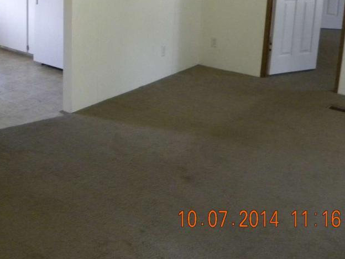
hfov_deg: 36.3
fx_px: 498
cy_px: 22
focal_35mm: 50
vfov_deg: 27.9
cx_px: 49
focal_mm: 4.6
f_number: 2.8
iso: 400
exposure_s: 1/25.4
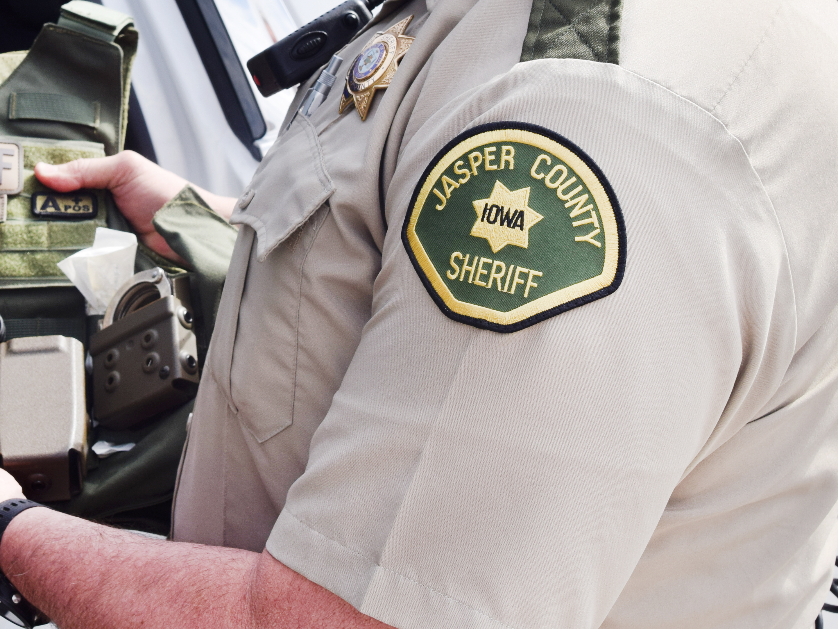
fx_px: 1453
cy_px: 158
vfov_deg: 24.2
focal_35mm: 60
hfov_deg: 31.4
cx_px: 168
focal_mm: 20
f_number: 8
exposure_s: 1/250
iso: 125
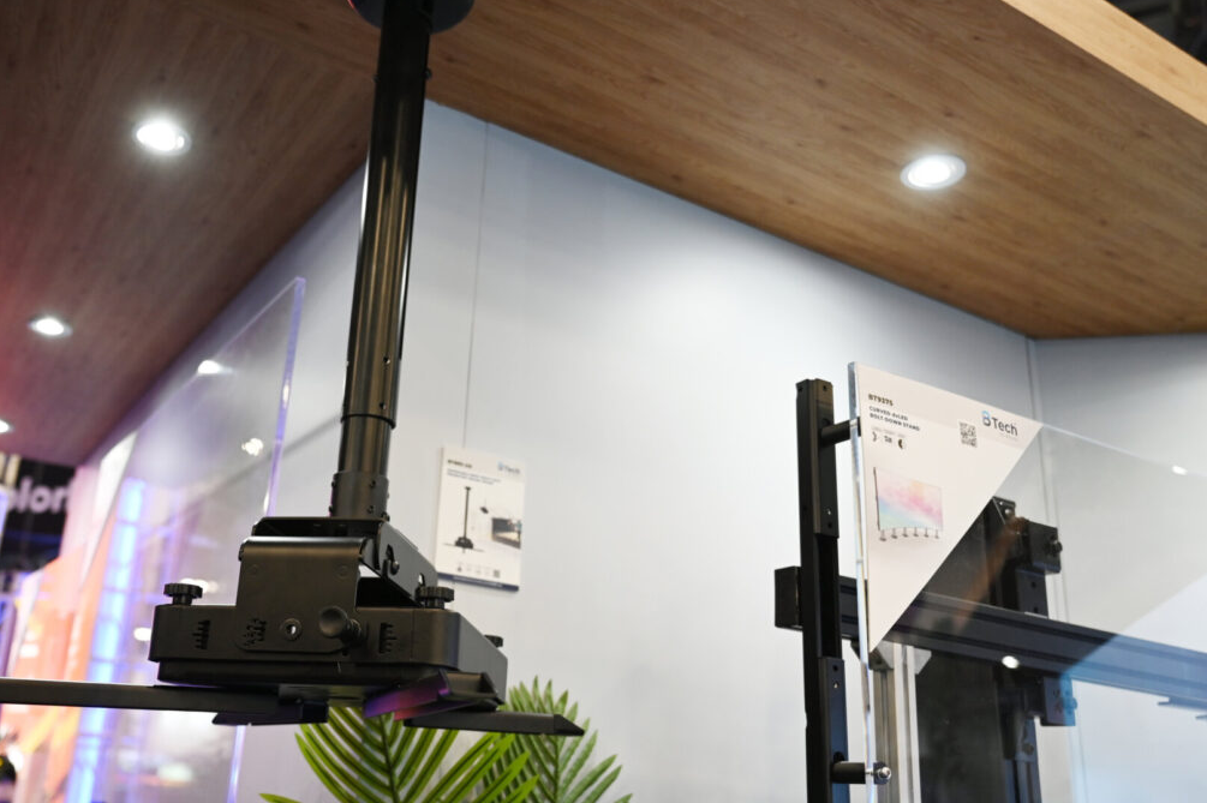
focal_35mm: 34
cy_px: 418
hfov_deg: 55.4
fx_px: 1139
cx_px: 481
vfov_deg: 38.8
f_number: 2.8
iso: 640
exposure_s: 1/125
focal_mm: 25
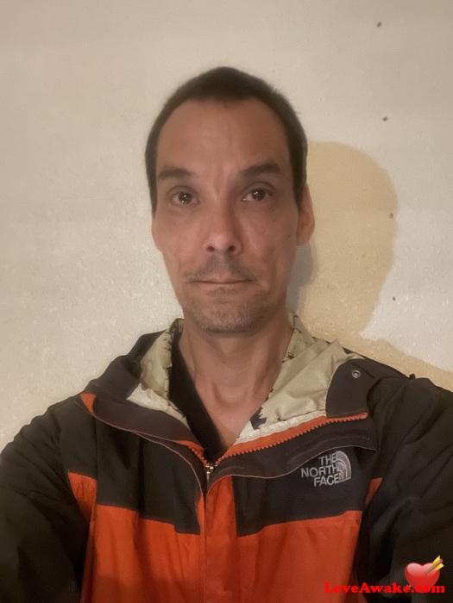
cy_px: 302
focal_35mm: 30
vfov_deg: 60.0
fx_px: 523
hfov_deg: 46.8
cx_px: 226
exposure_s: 1/8
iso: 2000
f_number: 2.2
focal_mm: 2.71
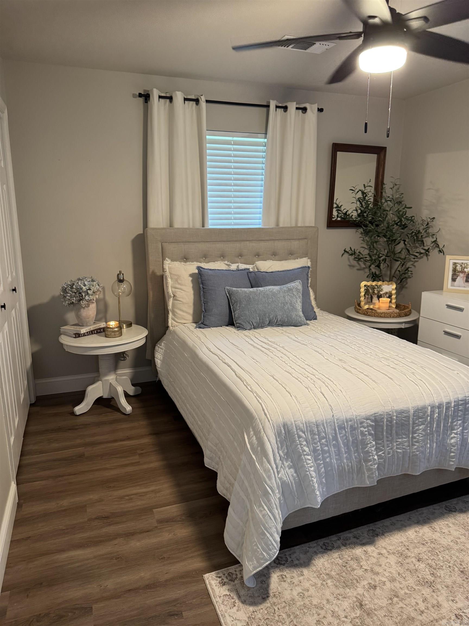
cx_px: 234
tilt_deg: -12.9
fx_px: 434
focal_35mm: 24
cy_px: 313
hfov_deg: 56.8
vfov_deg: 71.6
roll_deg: +0.3
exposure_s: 1/60
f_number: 1.78
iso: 320
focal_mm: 6.76
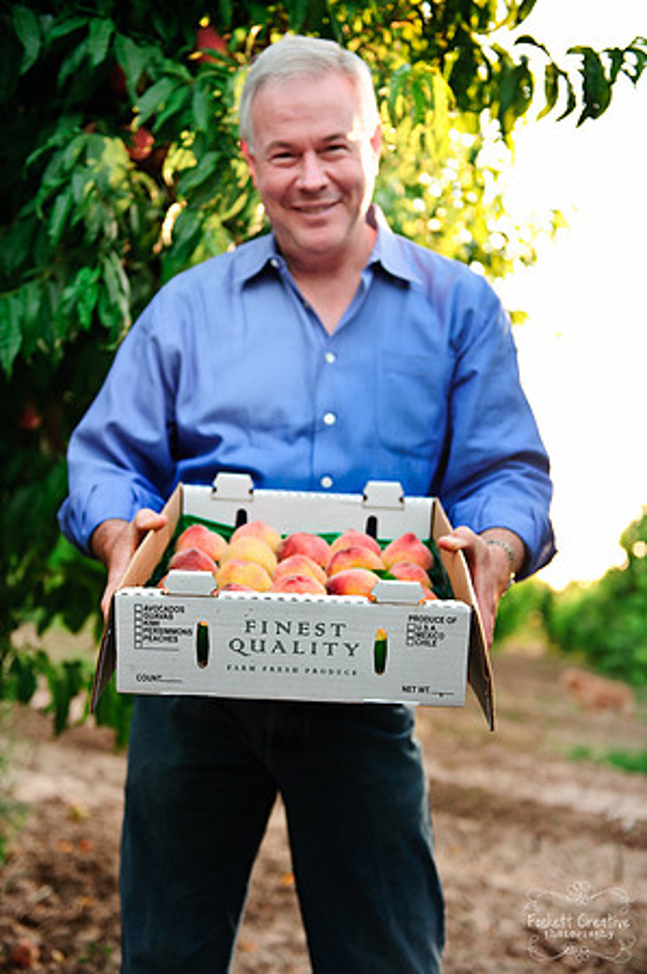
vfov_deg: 44.5
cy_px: 487
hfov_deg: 30.4
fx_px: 1189
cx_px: 324
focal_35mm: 44
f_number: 2.8
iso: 200
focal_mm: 44
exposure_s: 1/125
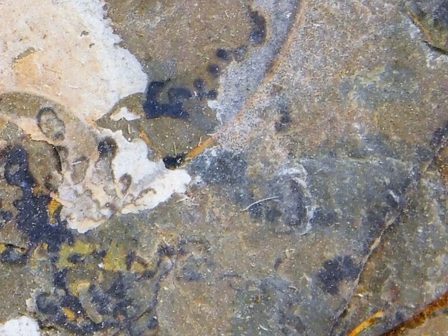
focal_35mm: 606
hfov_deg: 3.3
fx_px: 7844
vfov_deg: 2.5
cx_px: -179
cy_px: 55
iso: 125
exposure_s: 1/160
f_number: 5.4
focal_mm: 32.7
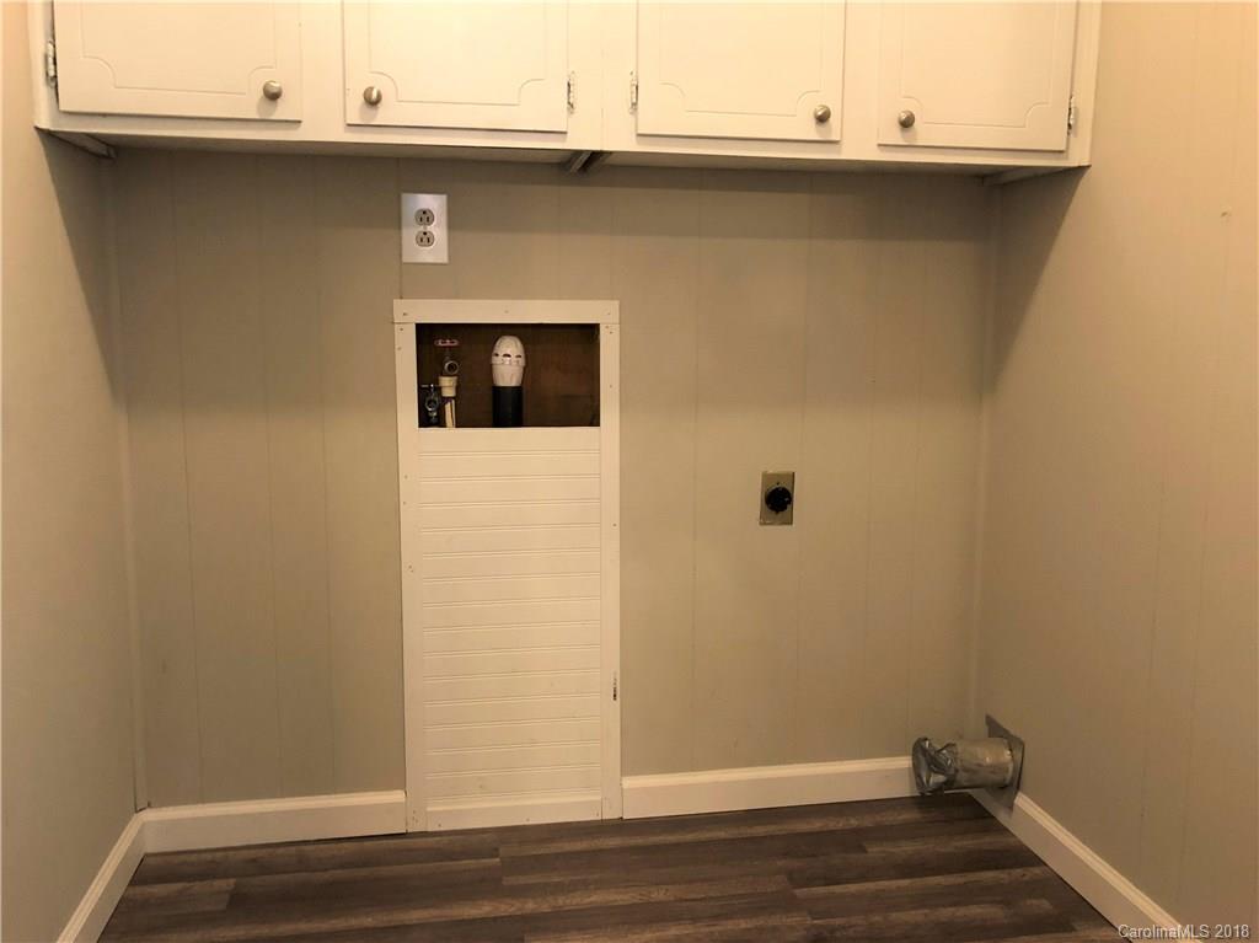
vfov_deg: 49.7
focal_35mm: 28
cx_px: 630
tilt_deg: -7.7
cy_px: 472
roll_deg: -1.7
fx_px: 1018
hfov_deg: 63.5
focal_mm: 4
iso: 100
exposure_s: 1/13
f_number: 1.8
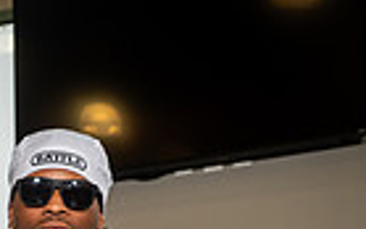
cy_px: 526
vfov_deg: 7.2
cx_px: 37
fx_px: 1716
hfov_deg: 12.1
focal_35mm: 172
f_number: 5.6
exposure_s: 1/250
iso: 500
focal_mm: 52
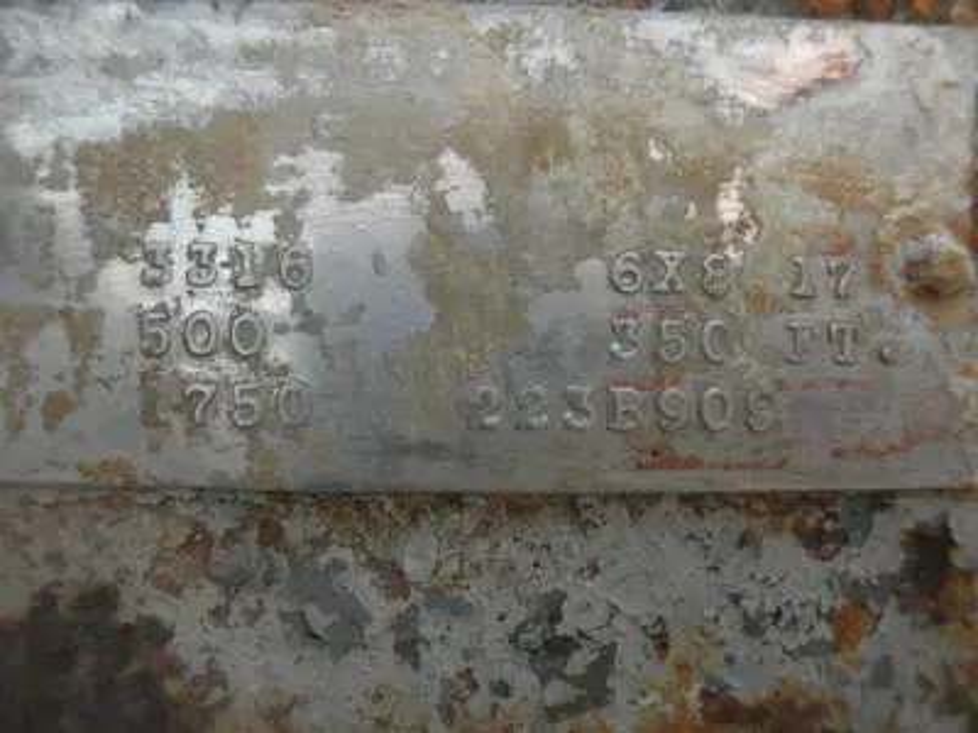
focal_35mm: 28
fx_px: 791
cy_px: 366
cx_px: 489
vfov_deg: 49.7
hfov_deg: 63.4
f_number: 3
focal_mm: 5
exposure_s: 1/200
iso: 64
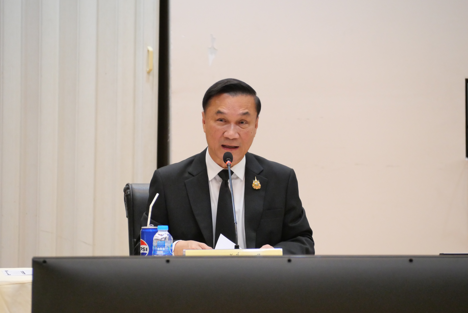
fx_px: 4045
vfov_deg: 4.4
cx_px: 234
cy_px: 156
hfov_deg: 6.6
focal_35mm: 311
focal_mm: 150
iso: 3200
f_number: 5.6
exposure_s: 1/100
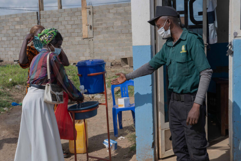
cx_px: 120
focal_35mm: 41
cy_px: 80
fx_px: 274
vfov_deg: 32.6
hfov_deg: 47.4
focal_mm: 41
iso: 100
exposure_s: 1/320
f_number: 8
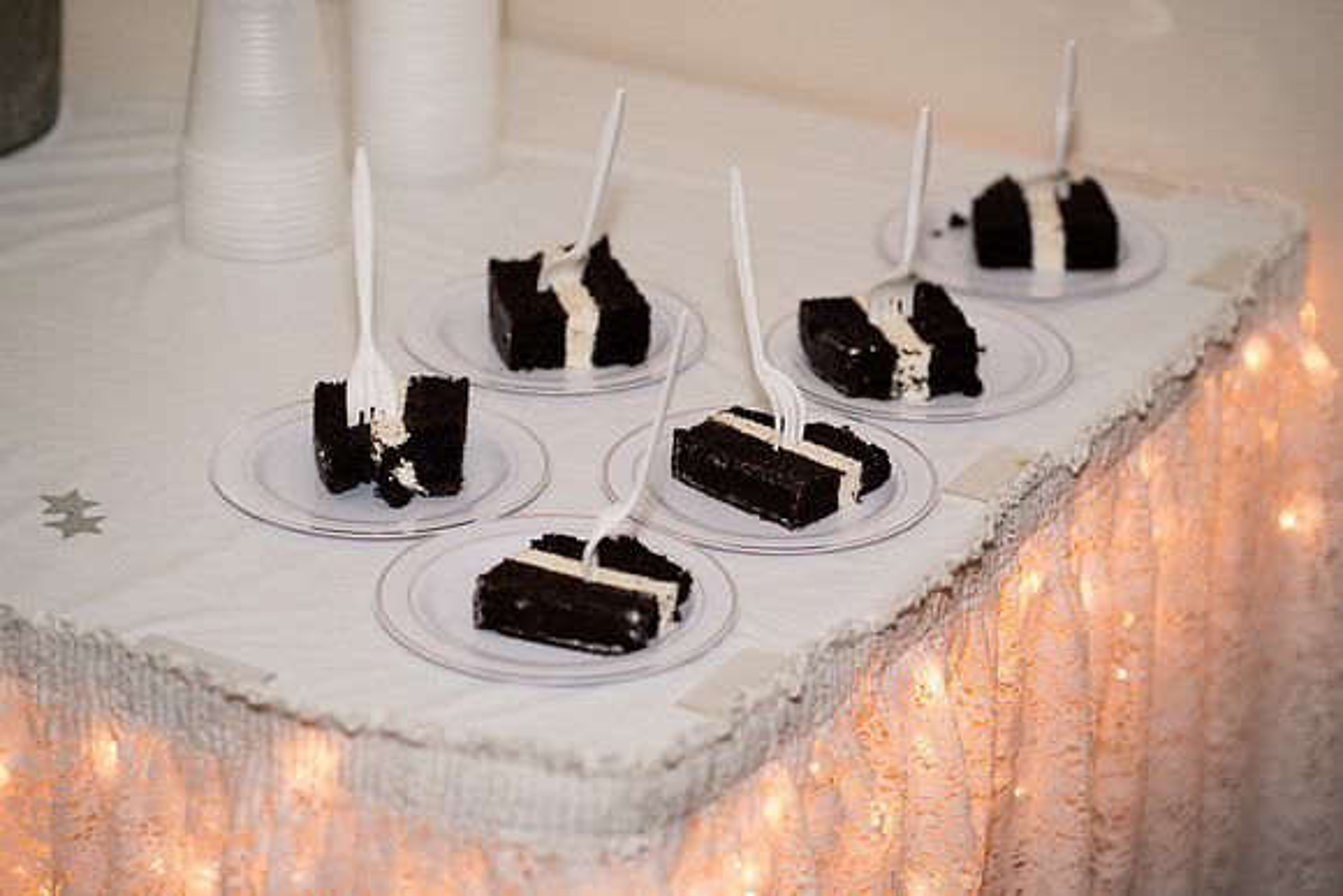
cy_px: 448
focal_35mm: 85
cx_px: 672
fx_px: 3172
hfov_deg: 23.9
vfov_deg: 16.1
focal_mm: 85
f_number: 3.2
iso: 500
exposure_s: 1/250
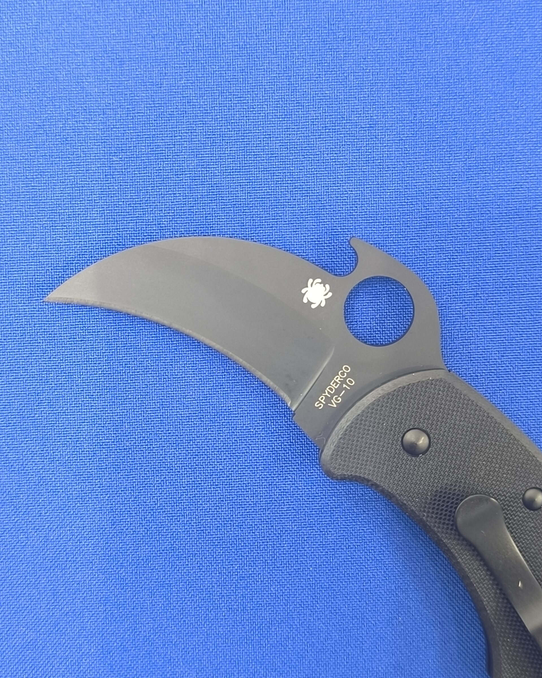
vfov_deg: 38.8
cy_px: 320
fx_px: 962
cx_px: 271
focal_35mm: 48
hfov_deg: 31.5
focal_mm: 6.14
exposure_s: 1/25
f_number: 1.65
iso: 1000
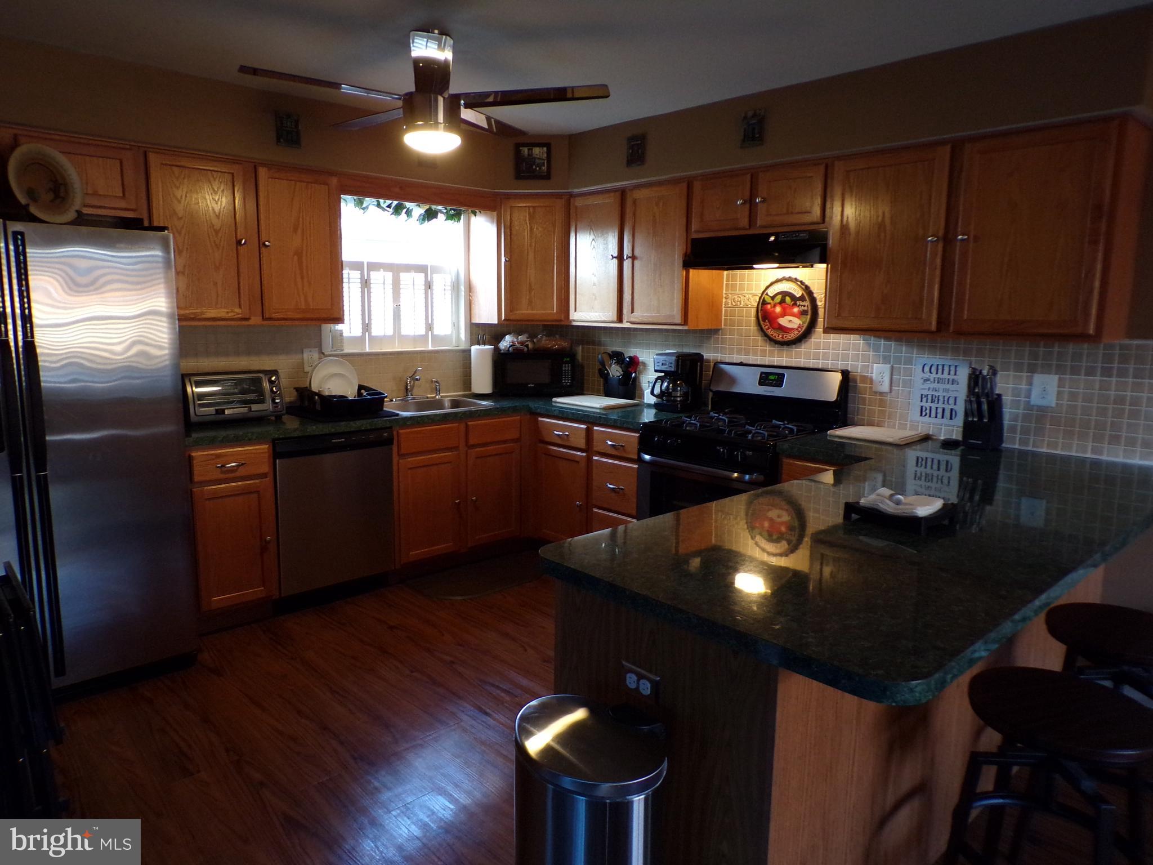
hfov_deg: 71.6
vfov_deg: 56.8
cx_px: 576
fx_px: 799
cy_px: 432
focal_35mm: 24
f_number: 3
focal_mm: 4.3
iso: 200
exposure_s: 1/25
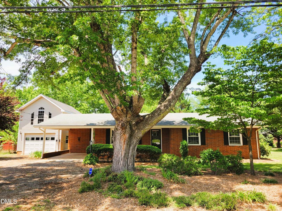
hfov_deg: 67.3
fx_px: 212
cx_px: 141
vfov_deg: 53.1
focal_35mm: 26
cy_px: 106
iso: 40
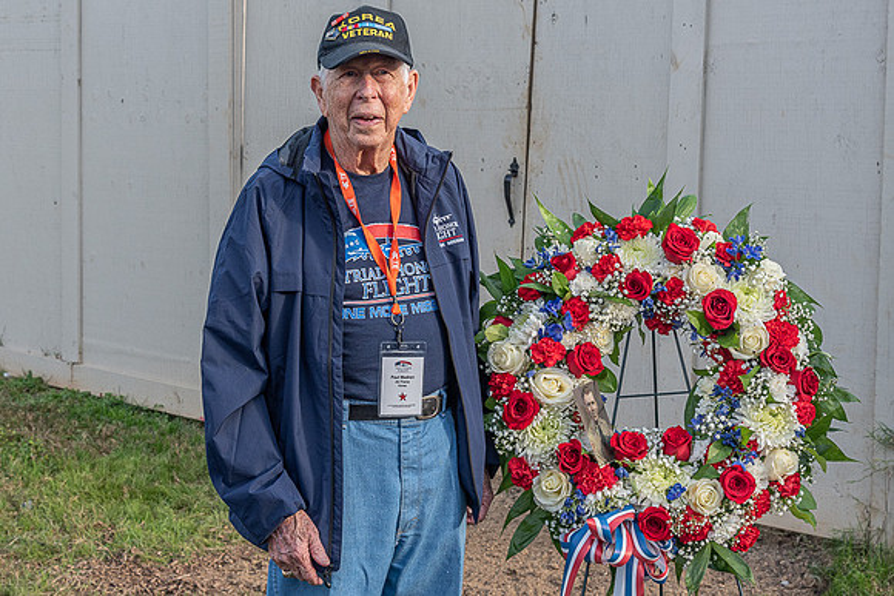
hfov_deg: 32.5
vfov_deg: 21.9
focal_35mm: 62
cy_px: 213
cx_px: 412
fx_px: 1534
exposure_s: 1/250
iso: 500
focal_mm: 48
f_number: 8
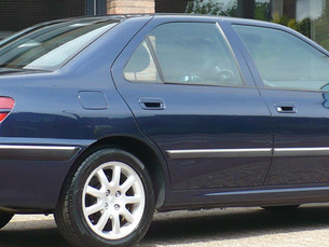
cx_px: 181
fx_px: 1417
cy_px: 59
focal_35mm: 149
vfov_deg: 9.9
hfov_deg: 13.2
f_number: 3
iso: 100
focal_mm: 7.9
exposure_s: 1/500
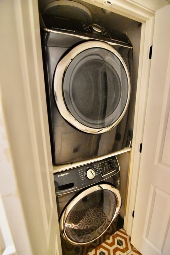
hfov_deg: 72.1
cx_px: 85
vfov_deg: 95.0
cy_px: 128
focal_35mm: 16
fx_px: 117
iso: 7200
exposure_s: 1/60
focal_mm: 11
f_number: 2.8
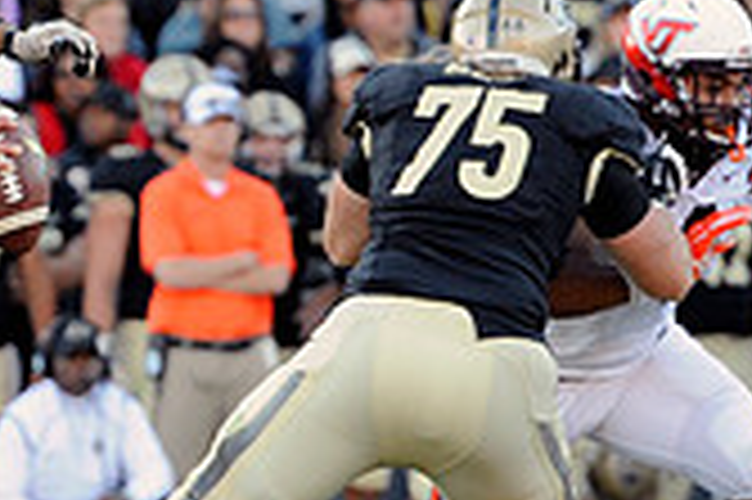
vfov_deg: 2.0
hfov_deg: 3.0
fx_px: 14524
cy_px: 151
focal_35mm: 696
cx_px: 27
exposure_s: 1/1000
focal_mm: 200
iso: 1600
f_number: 4.5
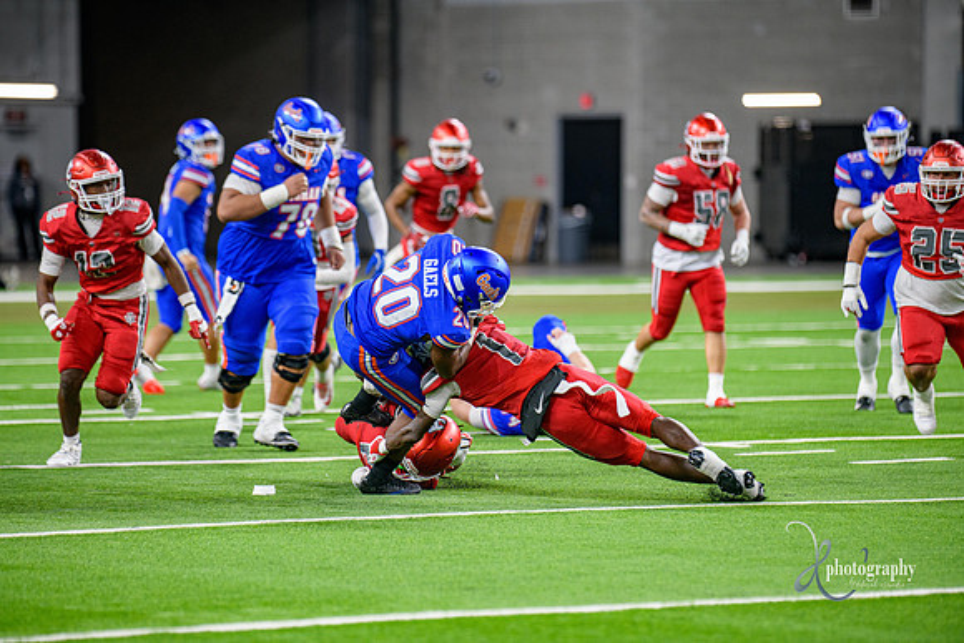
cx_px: 482
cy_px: 322
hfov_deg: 8.6
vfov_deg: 5.7
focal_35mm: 240
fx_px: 6428
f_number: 2.8
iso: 1000
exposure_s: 1/400
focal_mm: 240
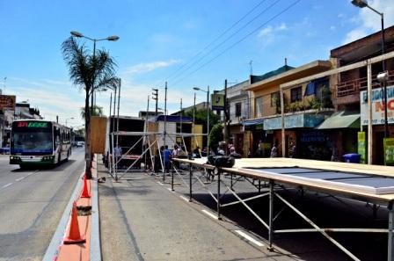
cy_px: 130
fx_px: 295
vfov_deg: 47.8
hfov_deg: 67.5
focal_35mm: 27
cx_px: 197
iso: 2000
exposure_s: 1/8000
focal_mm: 18
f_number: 6.3
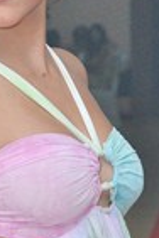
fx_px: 2418
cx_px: 30
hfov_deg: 3.8
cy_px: 226
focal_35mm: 365
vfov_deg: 5.6
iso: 1250
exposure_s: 1/100
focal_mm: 66
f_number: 6.3
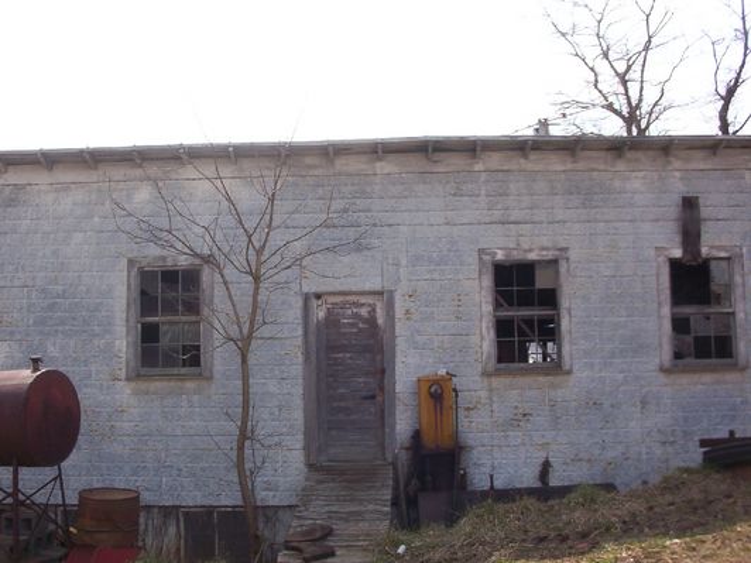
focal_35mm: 39
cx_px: 376
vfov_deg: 36.8
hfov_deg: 47.9
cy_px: 282
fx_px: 846
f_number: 4.5
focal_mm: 6
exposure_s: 1/436
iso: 100
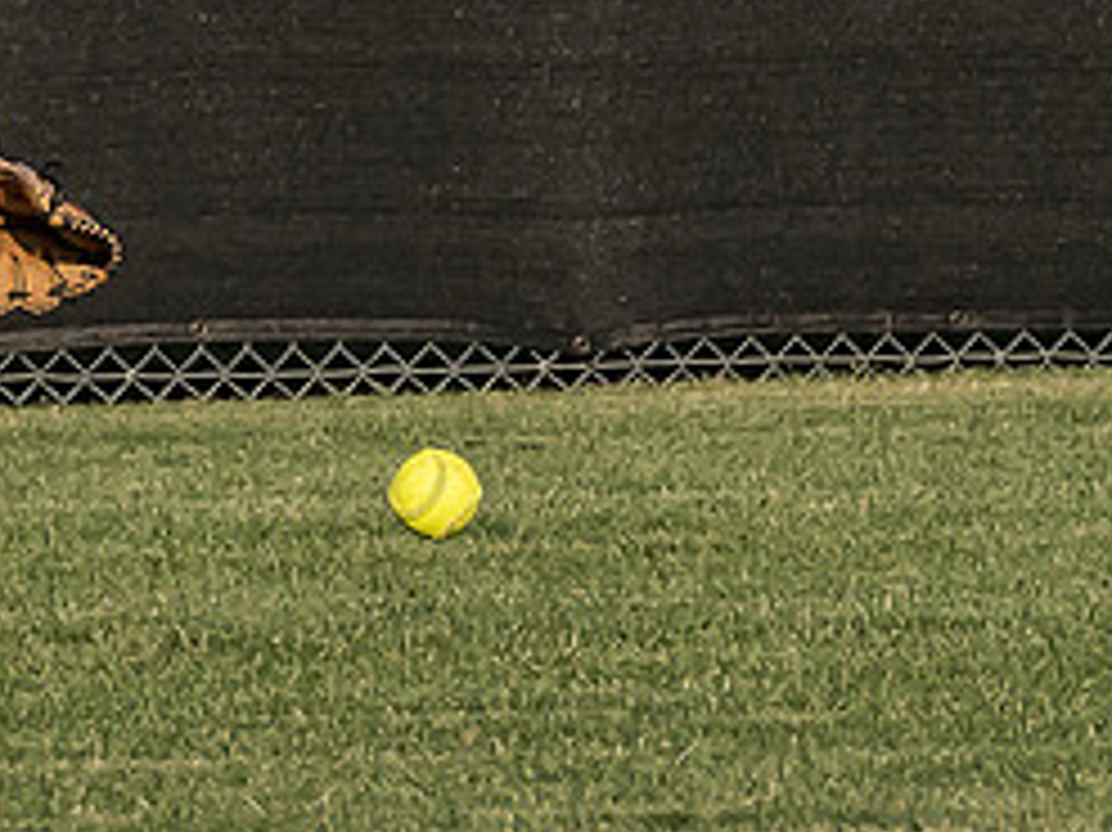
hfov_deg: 1.4
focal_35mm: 1386
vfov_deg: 1.1
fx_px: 44502
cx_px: -328
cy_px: -216
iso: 400
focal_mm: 138
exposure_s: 1/2000
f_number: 6.3
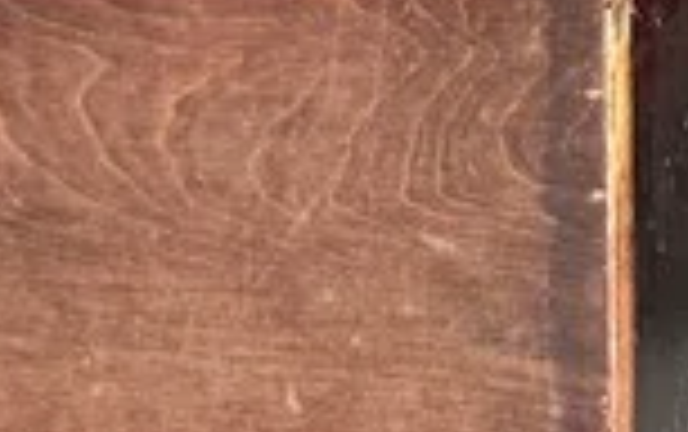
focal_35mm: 170
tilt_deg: +0.0
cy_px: -904
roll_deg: -0.3
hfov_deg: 9.7
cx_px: 2006
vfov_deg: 6.9
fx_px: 3191
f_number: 1.78
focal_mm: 6.76
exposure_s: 1/60
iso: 250
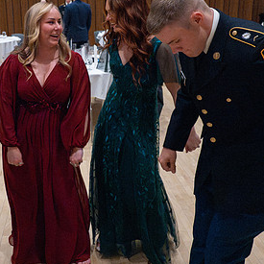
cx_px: 58
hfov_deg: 37.9
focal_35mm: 43
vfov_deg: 39.0
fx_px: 371
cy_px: 102
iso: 20000
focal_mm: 24
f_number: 3.5
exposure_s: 1/400
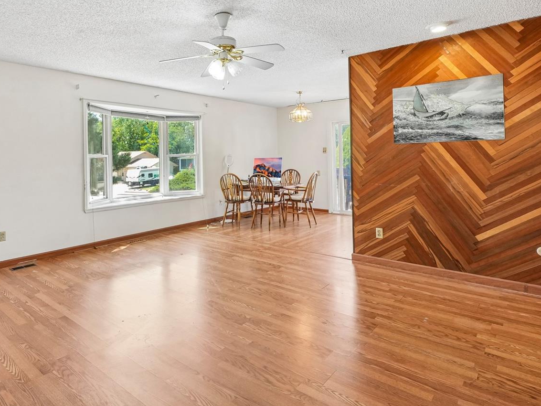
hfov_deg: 73.3
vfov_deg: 59.3
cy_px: 156
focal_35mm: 22
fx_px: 351
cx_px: 190
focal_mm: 10.9
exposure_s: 1/13
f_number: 8
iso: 800
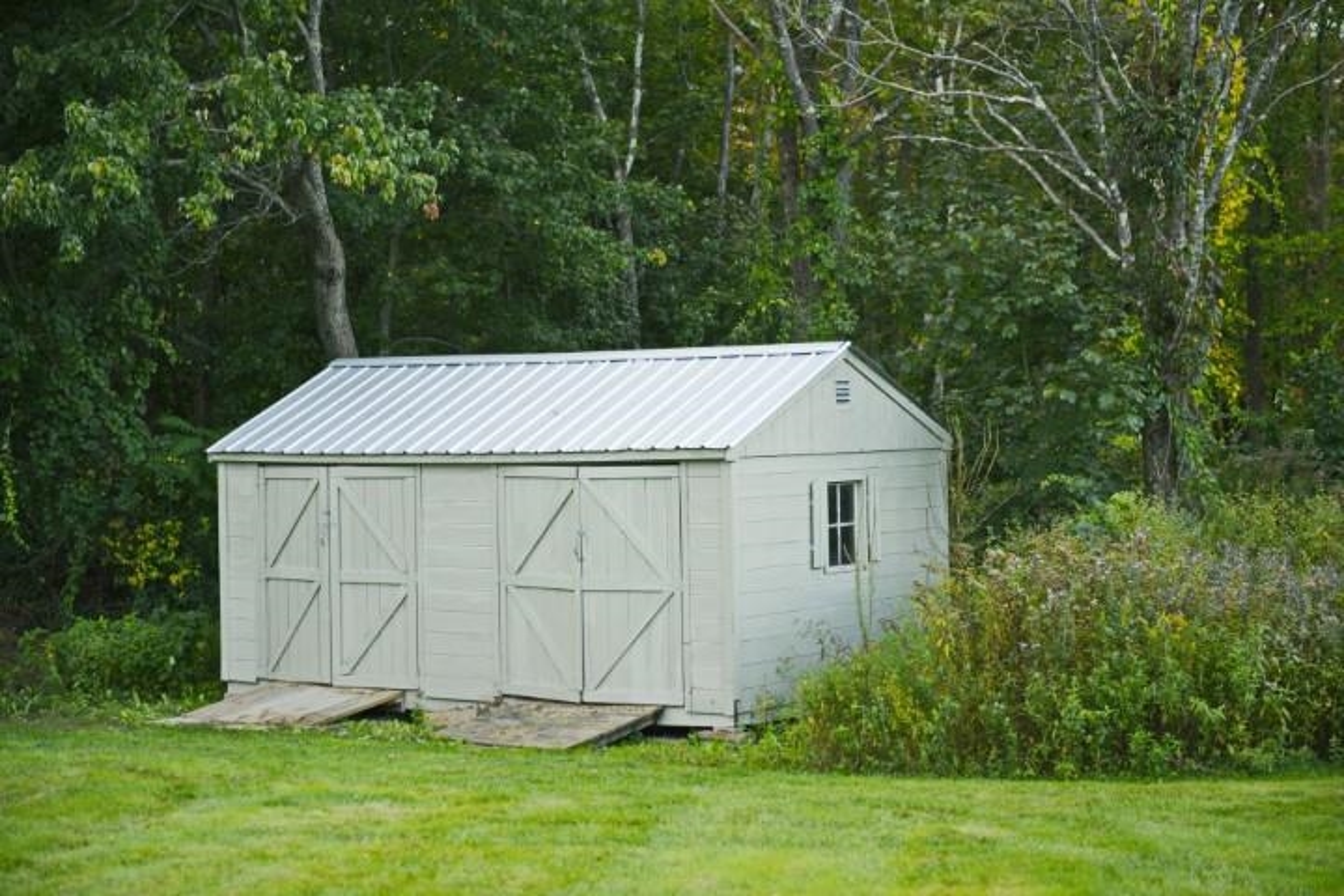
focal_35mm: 70
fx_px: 2613
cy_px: 448
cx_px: 672
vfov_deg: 19.5
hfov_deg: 28.8
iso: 200
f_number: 2.8
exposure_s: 1/500
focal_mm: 70
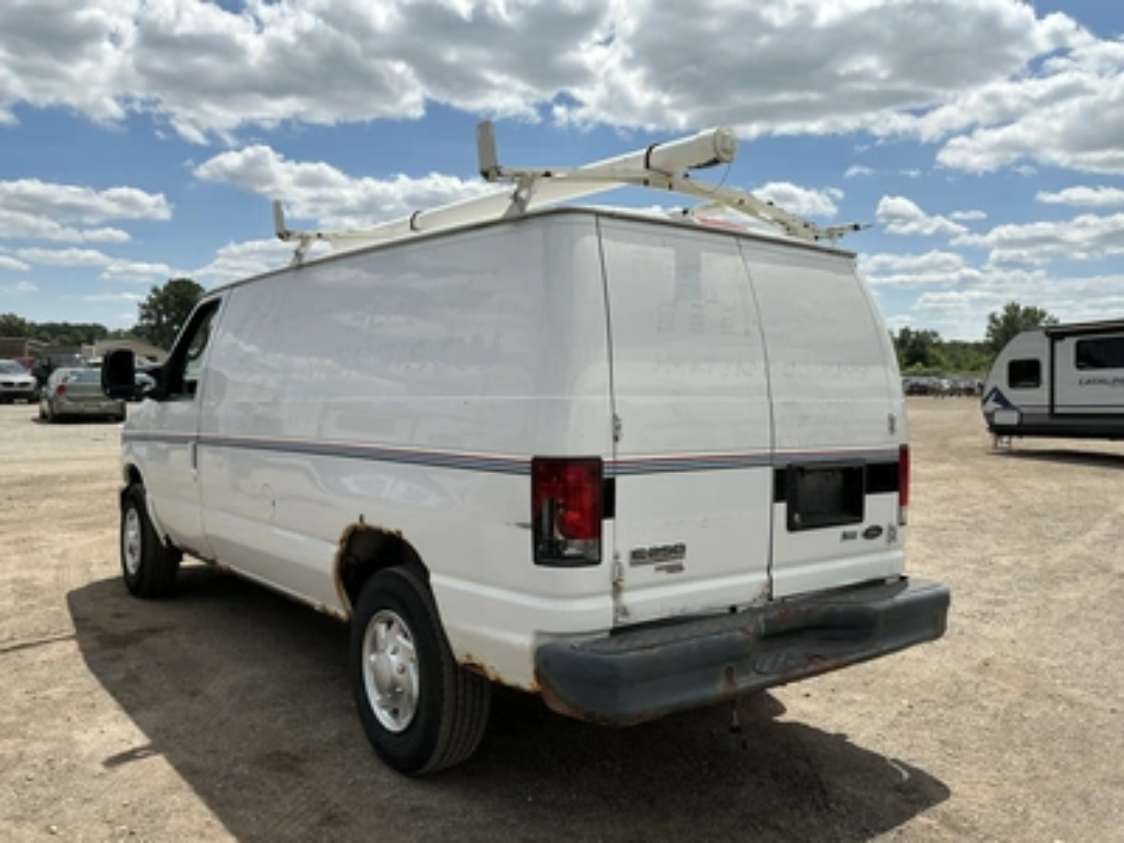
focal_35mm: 28
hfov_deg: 63.4
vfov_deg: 49.7
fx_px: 909
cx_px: 562
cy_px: 422
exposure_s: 1/3125
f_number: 1.8
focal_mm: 3
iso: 25
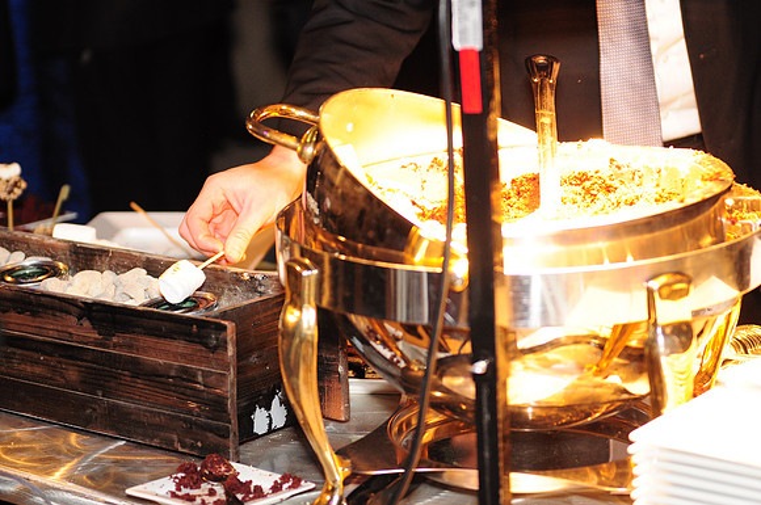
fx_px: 2216
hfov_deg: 19.5
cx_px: 380
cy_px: 252
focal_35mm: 105
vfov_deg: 13.0
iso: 800
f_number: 2.8
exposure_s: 1/60
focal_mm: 70
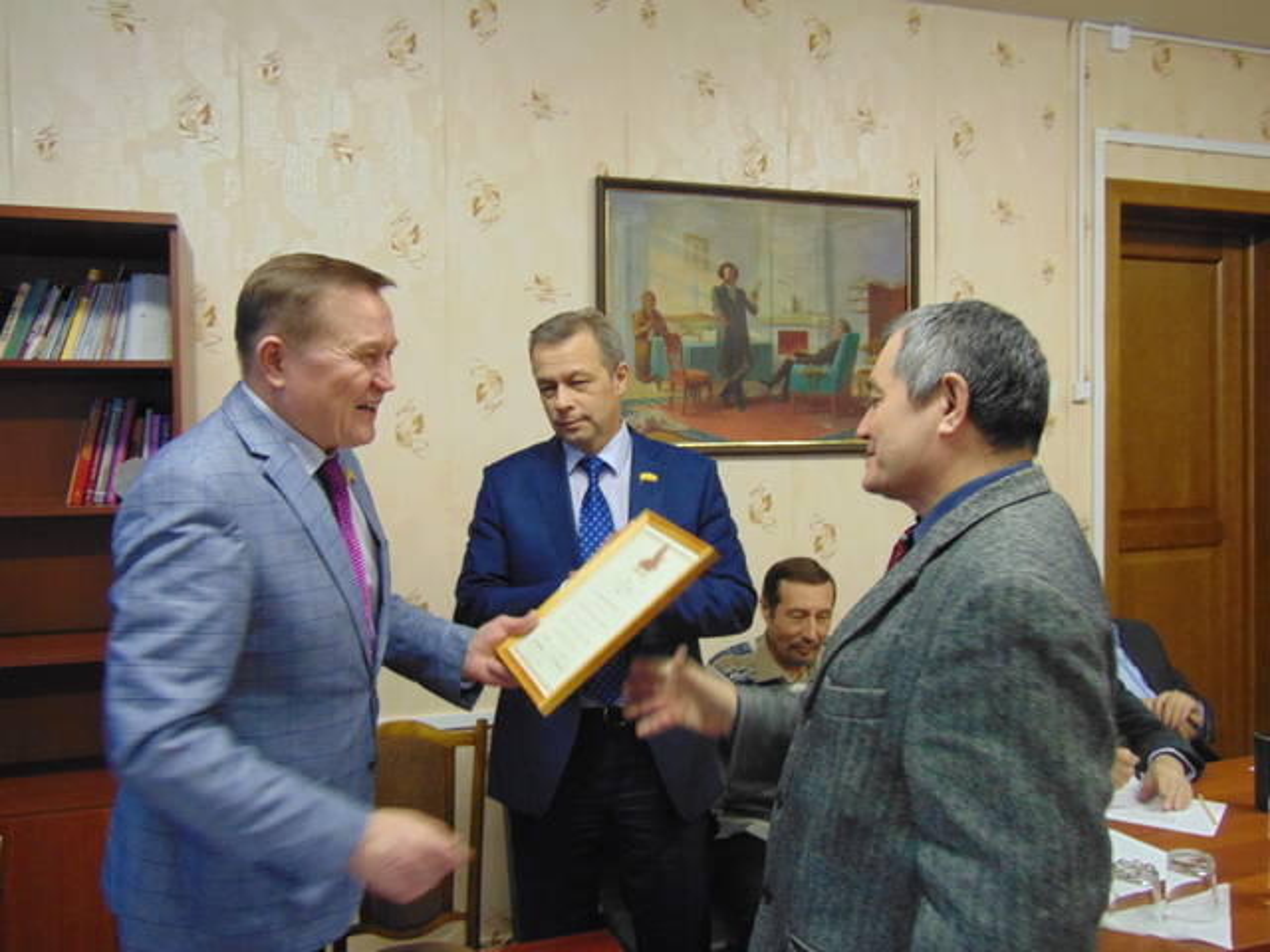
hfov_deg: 60.0
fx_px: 1101
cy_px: 476
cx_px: 635
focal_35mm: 30
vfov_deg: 46.8
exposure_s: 1/30
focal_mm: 5.4
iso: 320
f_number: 3.1
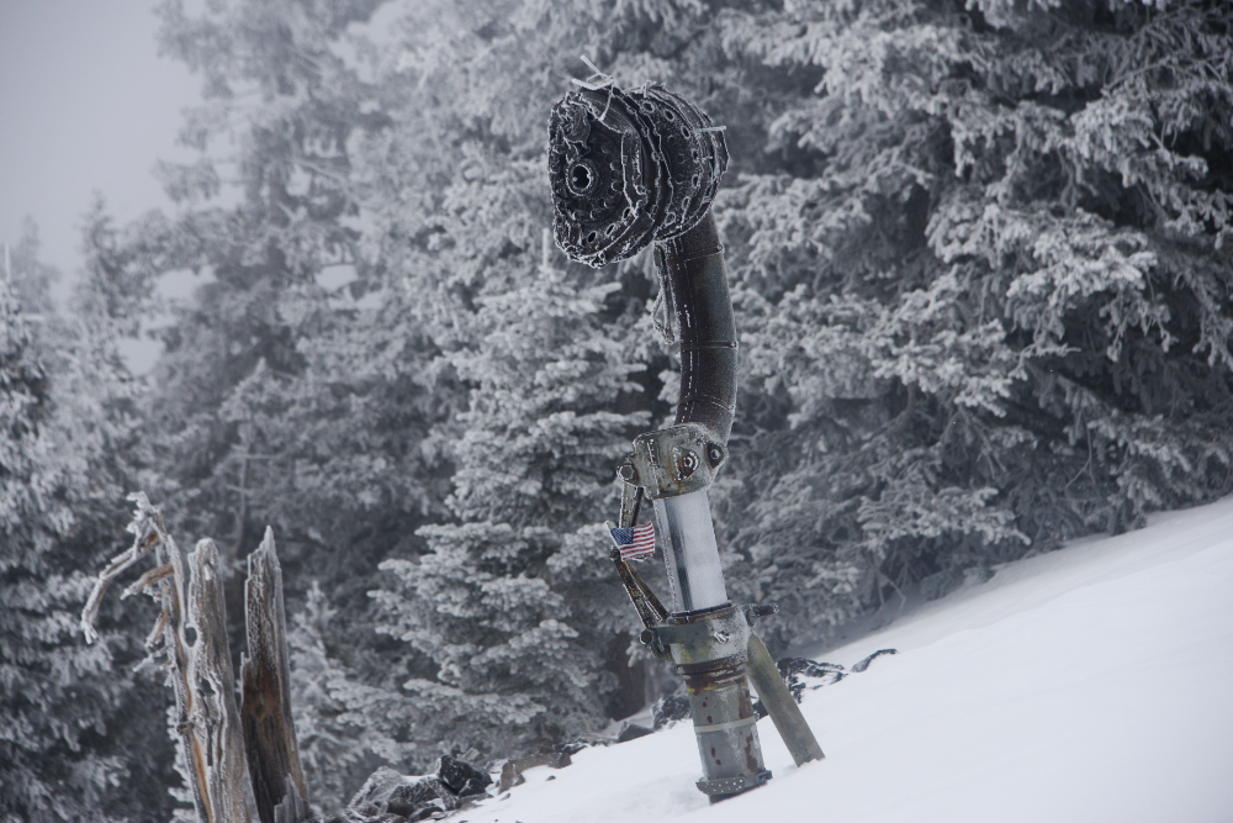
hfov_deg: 13.7
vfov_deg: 9.2
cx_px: 616
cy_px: 412
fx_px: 5138
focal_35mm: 150
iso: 320
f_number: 6.3
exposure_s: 1/1000
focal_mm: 150
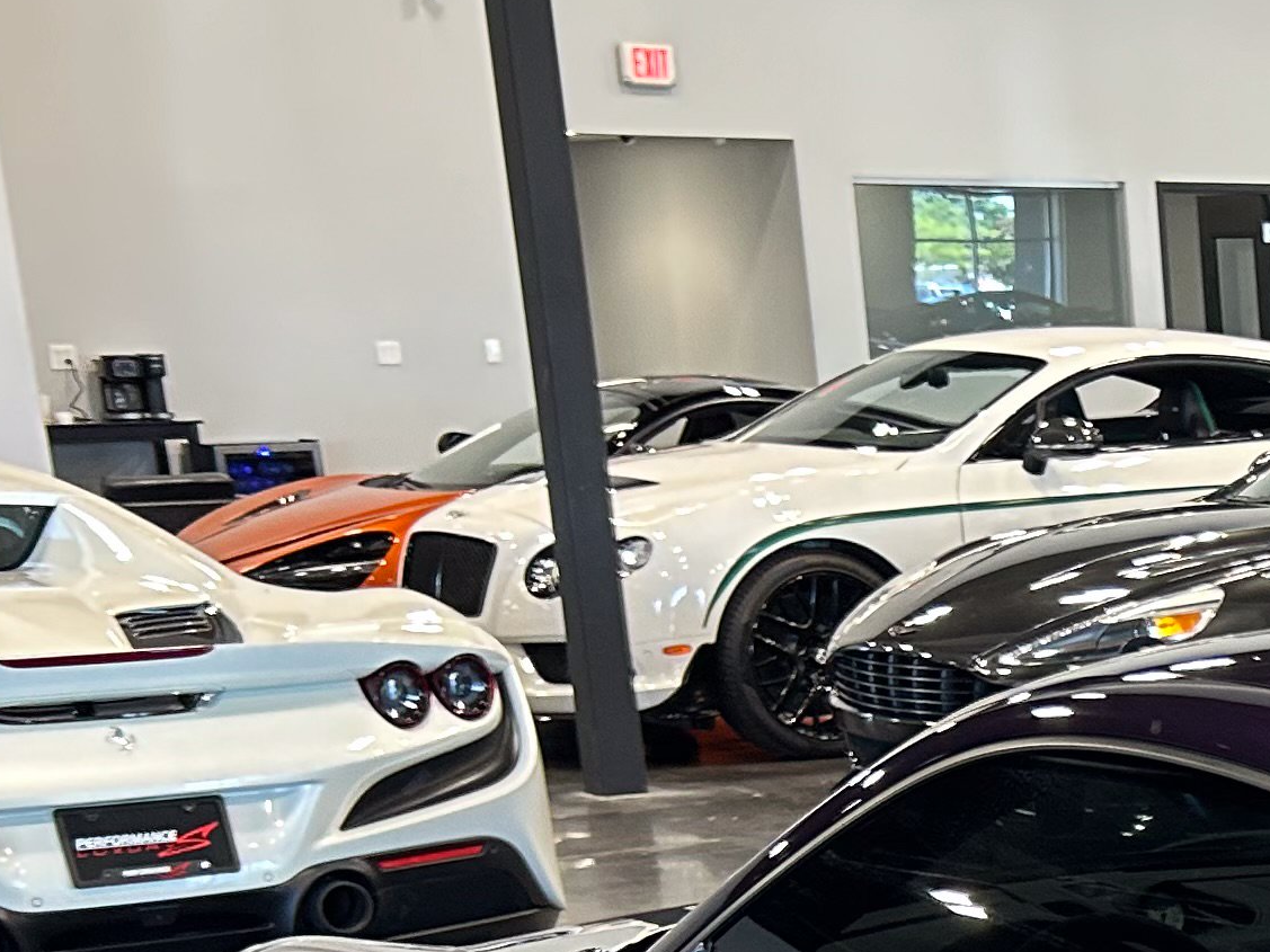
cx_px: 1934
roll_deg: +1.1
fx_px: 3412
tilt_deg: -17.3
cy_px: 1382
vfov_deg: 14.9
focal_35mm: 93
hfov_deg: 18.5
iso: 125
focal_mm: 5.7
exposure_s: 1/60
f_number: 1.5
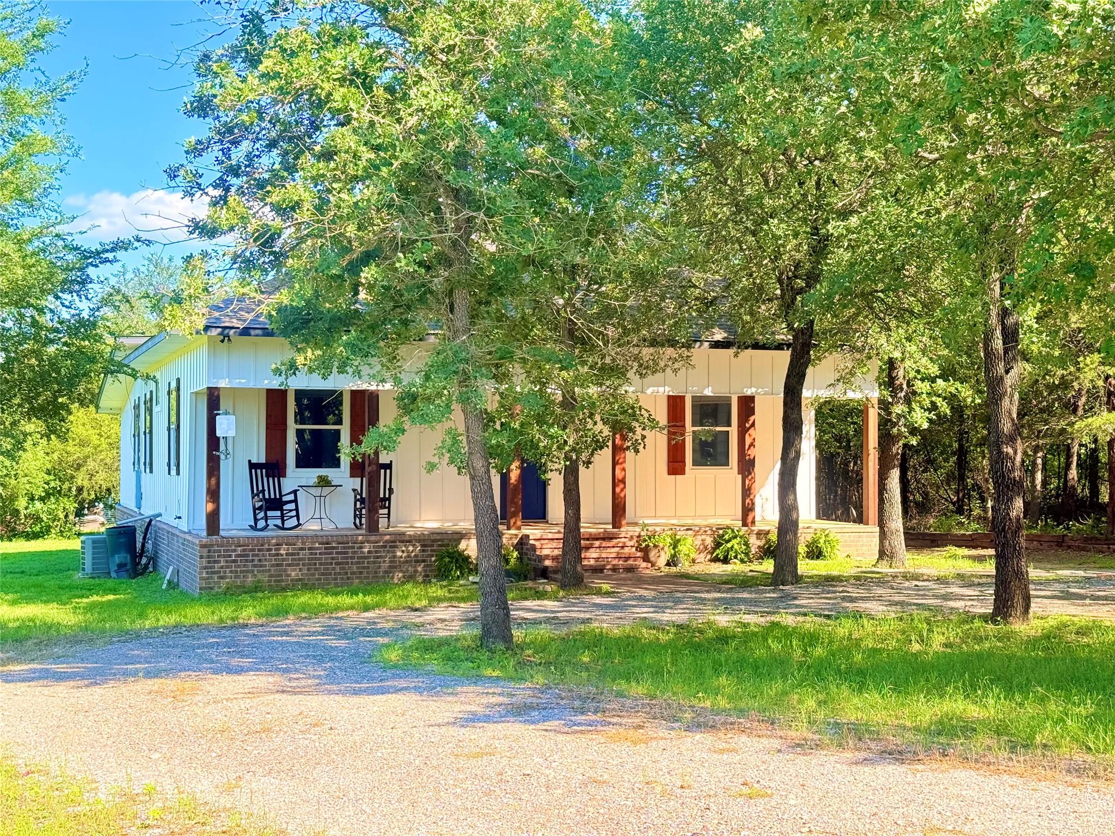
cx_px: 558
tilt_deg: +1.8
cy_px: 418
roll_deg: +0.1
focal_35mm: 48
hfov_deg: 39.7
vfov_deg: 30.3
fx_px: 1546
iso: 80
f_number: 1.78
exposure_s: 1/1285
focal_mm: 6.76
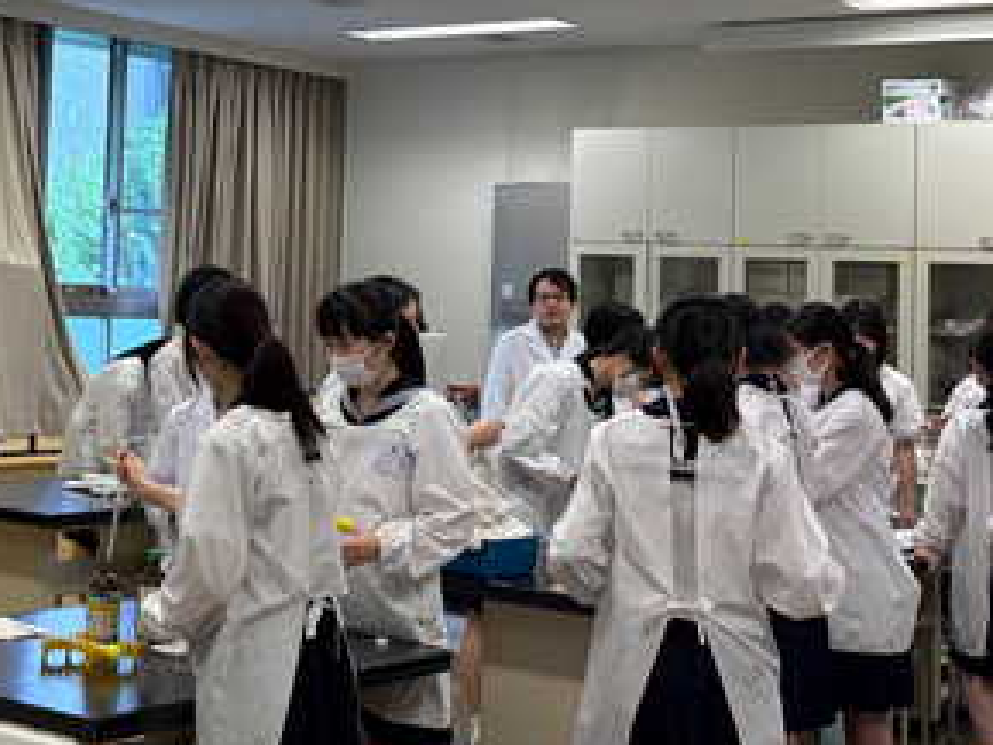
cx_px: 89
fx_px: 1980
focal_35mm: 69
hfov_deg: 27.1
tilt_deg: +3.6
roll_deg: -2.4
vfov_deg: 21.1
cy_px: 154
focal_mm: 5.96
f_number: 1.6
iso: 80
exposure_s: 1/100
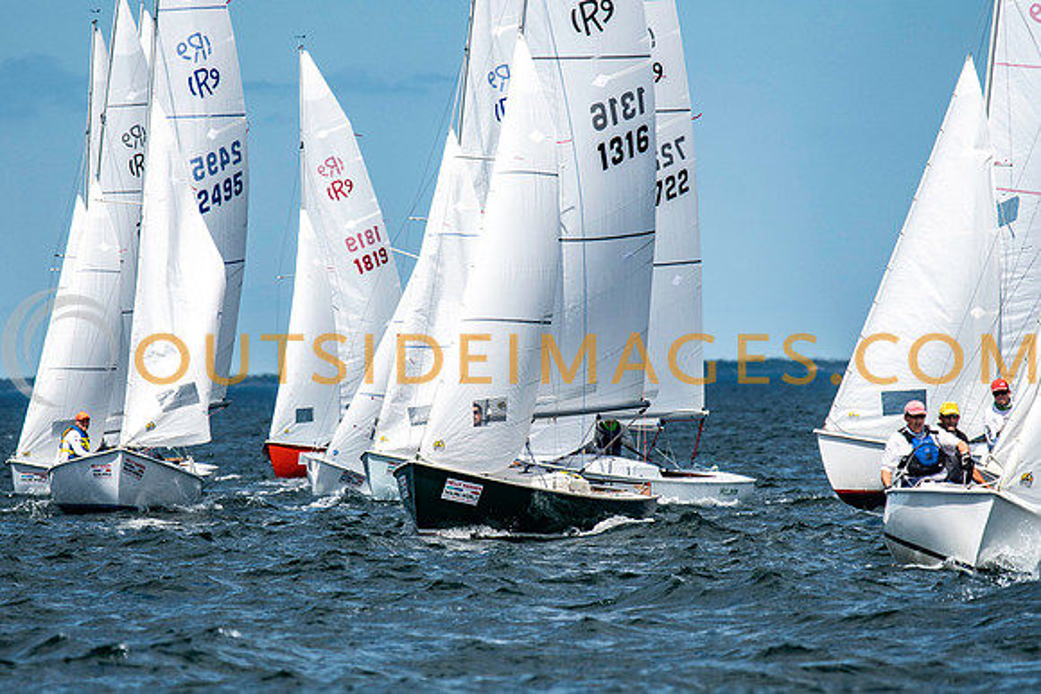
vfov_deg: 2.8
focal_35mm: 488
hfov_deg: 4.2
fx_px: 14103
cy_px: 376
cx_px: 477
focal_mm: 300
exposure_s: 1/6400
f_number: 5
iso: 500
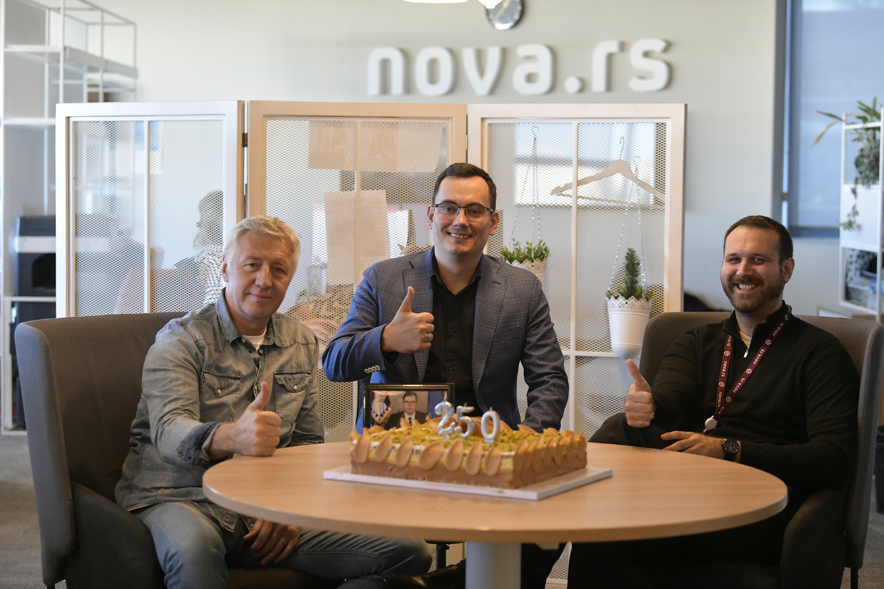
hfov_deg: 27.0
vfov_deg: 18.2
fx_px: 1841
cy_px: 294
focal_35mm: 75
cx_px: 442
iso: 2500
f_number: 3.5
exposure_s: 1/250
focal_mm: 75
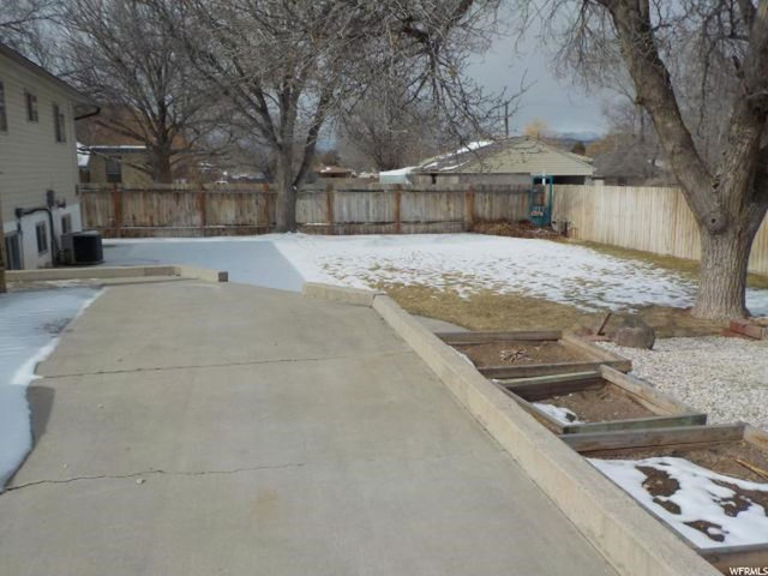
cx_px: 384
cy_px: 288
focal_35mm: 30
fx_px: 666
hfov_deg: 60.0
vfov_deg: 46.8
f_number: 6.6
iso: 125
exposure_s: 1/640
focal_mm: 4.1
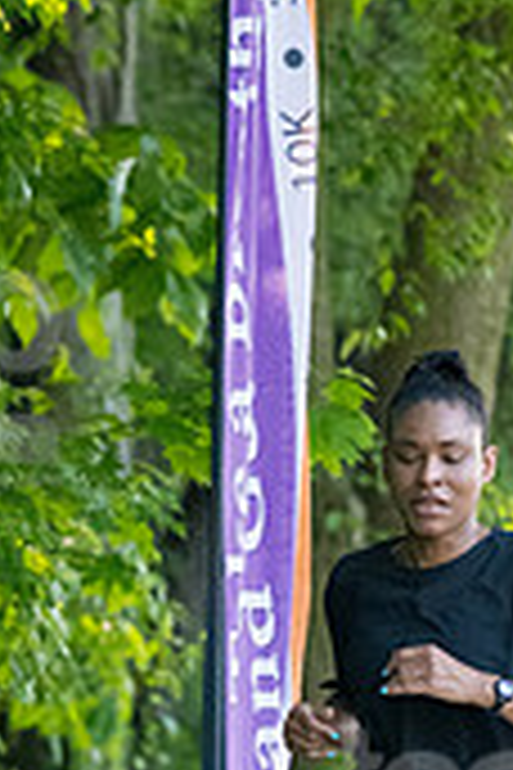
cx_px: 448
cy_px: 847
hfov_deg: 1.7
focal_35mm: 789
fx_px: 16864
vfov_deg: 2.6
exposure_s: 1/1600
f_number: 5.6
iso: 4000
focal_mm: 200
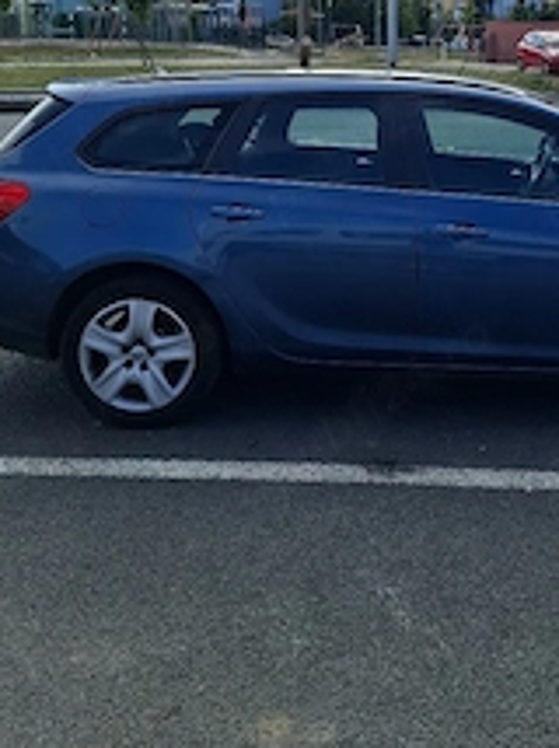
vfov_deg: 42.4
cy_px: 175
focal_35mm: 43
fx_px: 928
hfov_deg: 32.6
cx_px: 447
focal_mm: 5.54
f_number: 1.8
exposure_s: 1/3333
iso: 50
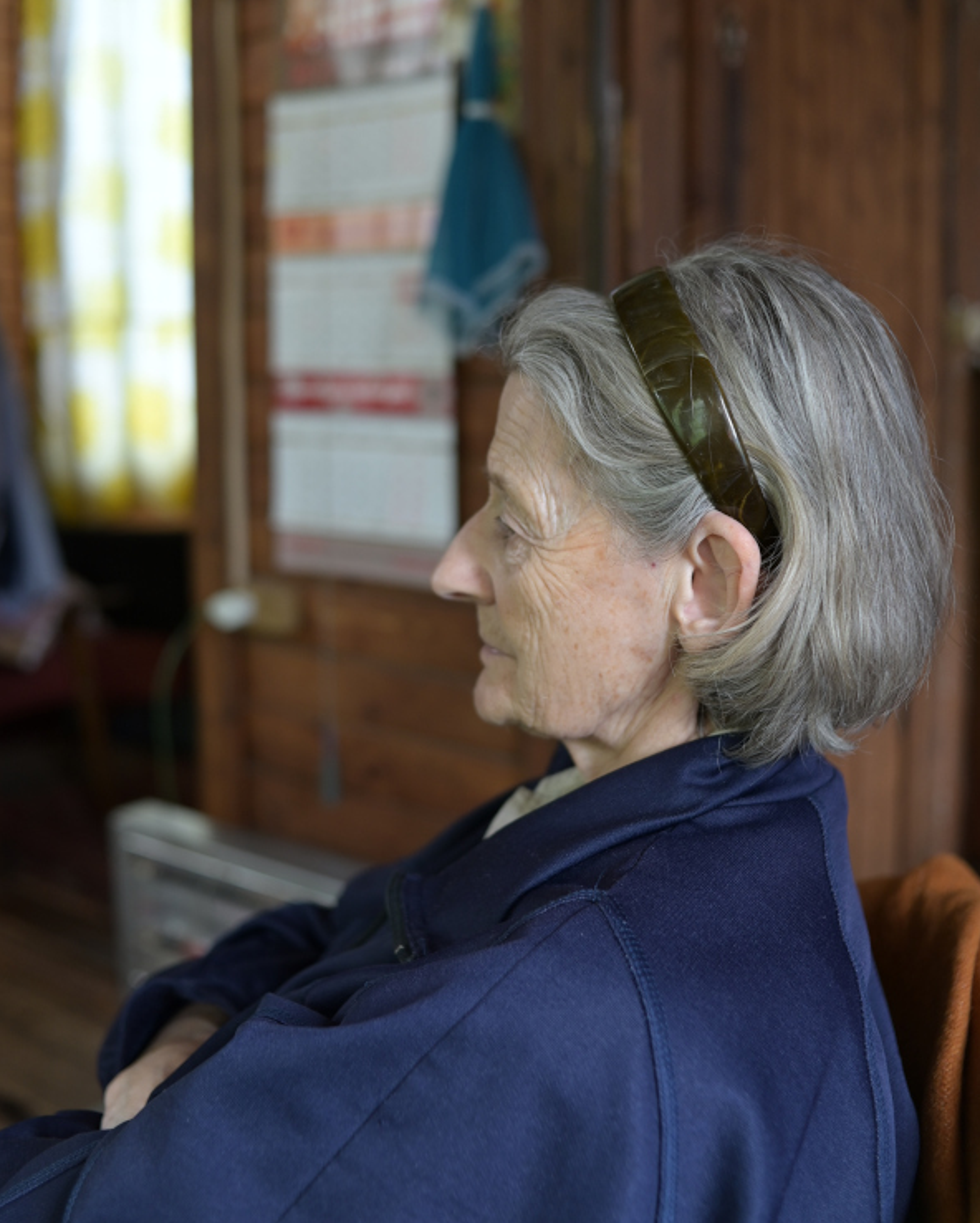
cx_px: 494
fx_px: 1449
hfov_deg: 37.4
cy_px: 531
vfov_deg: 45.7
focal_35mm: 40
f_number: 2.2
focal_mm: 35
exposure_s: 1/60
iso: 400
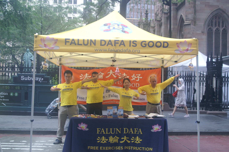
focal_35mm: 42
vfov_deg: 31.8
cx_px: 114
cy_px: 76
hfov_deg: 46.4
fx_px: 267
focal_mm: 28
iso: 100
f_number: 5
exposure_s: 1/60
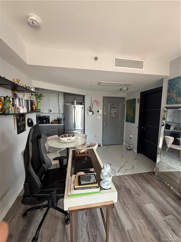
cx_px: 90
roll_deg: +0.5
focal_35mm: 14
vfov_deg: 102.1
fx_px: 98
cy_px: 121
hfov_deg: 85.7
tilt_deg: -4.7
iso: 125
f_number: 2.2
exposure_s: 1/99
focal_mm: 2.22
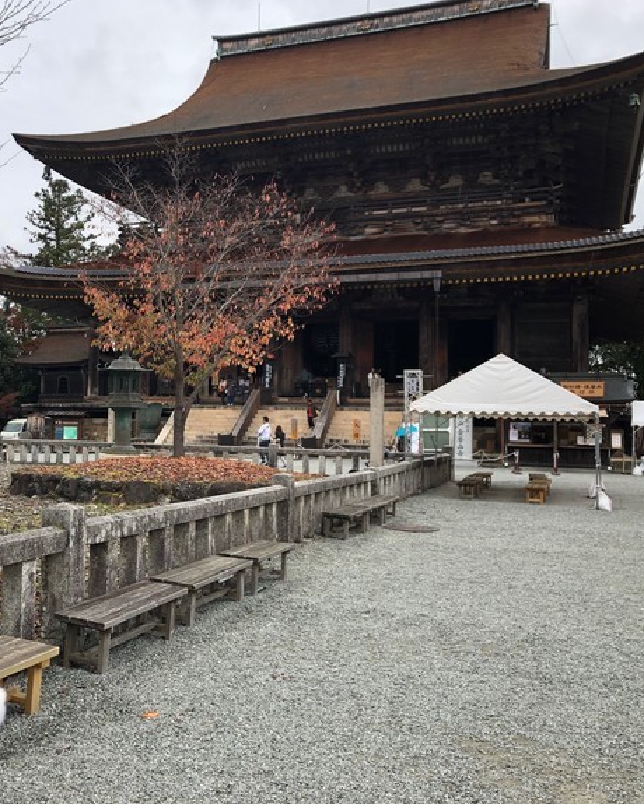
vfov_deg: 47.9
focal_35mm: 38
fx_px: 905
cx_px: 137
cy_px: 389
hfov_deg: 37.9
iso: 20
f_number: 1.8
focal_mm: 3.99
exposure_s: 1/142
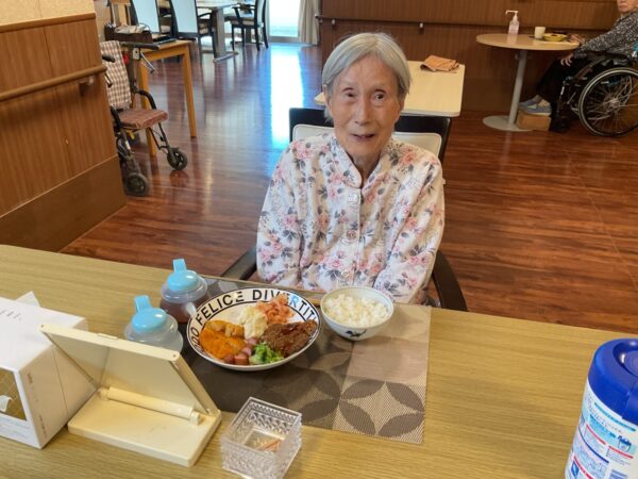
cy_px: 240
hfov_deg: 61.7
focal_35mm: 29
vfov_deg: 48.2
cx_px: 319
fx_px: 534
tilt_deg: -28.1
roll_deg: +0.4
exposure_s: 1/60
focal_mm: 3
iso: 80
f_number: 1.8
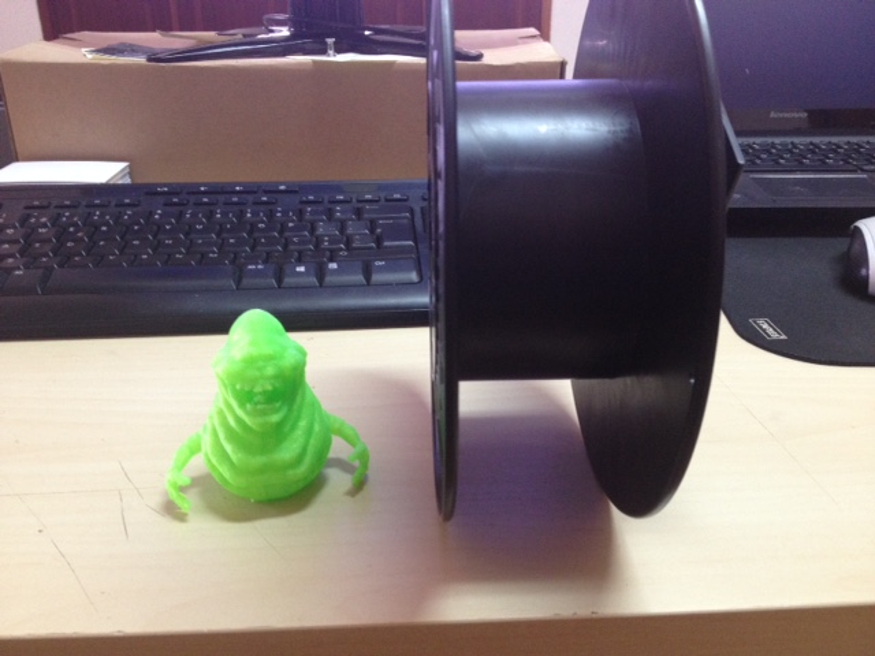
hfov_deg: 52.6
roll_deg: -0.6
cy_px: 328
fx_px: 885
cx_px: 438
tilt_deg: -27.8
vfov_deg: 40.7
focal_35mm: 35
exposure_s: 1/20
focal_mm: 4.28
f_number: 2.4
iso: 160
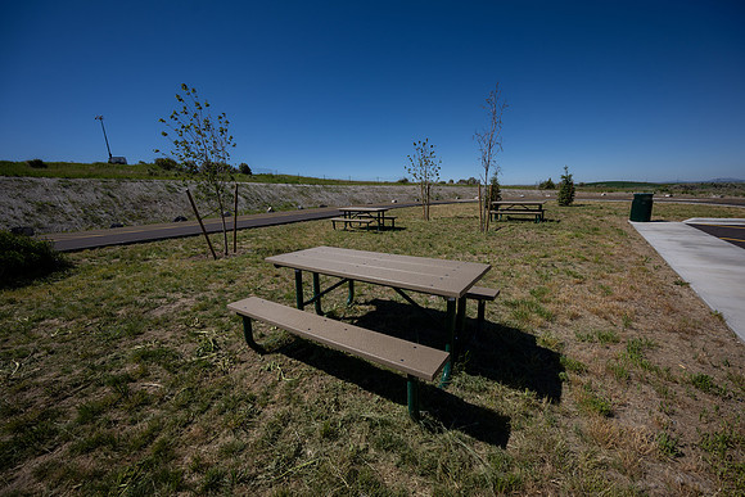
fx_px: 300
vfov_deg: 79.3
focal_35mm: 14
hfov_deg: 102.3
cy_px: 248
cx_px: 385
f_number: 5.6
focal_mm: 14
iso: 100
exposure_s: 1/1000
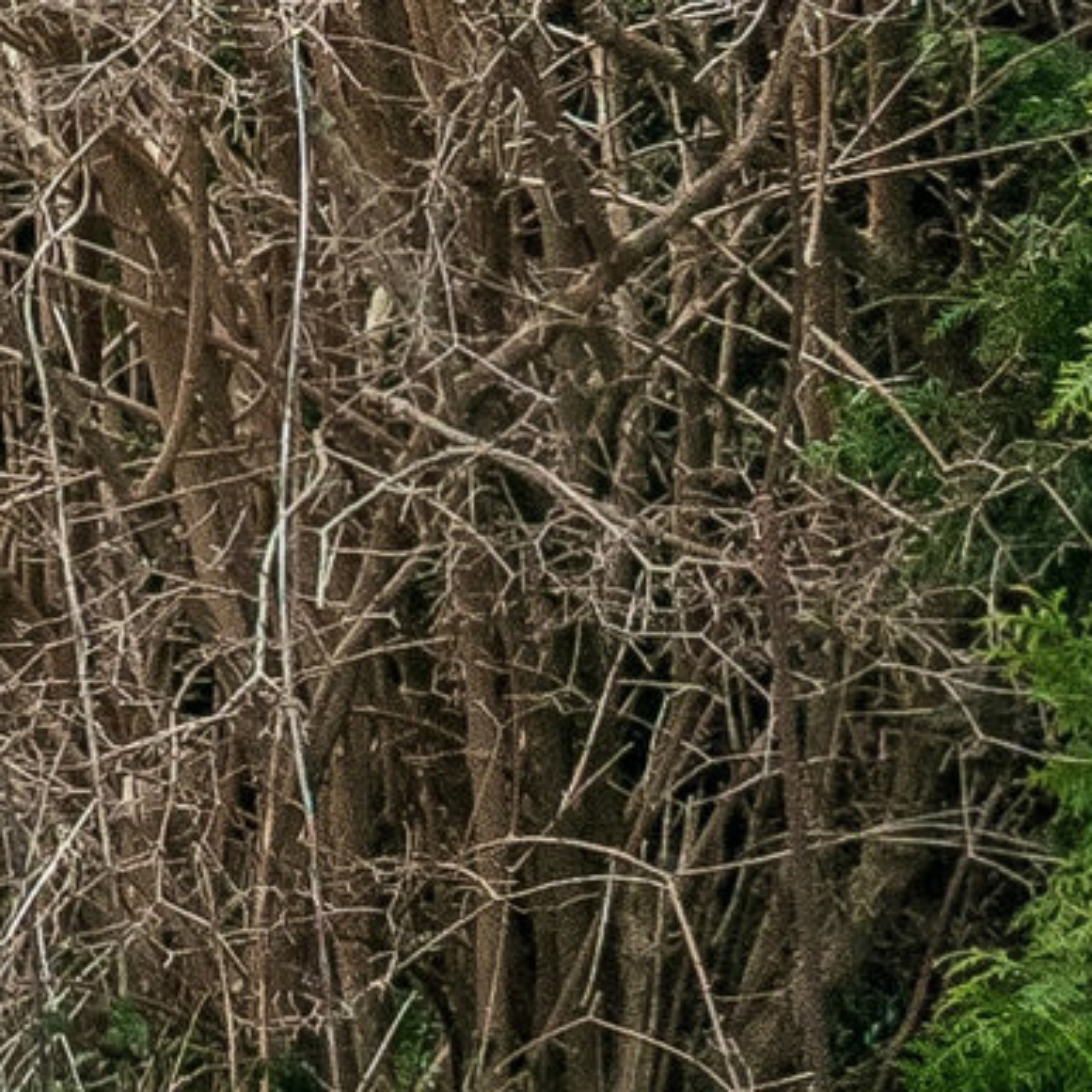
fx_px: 8459
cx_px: -2477
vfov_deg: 7.3
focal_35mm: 237
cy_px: -240
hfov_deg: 6.6
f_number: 10
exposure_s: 1/160
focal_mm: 24
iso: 320
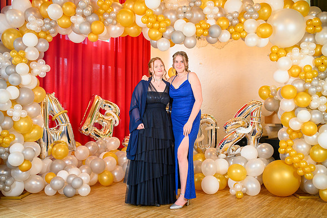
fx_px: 318
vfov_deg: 37.8
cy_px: 109
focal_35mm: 35
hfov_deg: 54.5
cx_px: 164
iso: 1250
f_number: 3.5
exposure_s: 1/100
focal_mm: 35
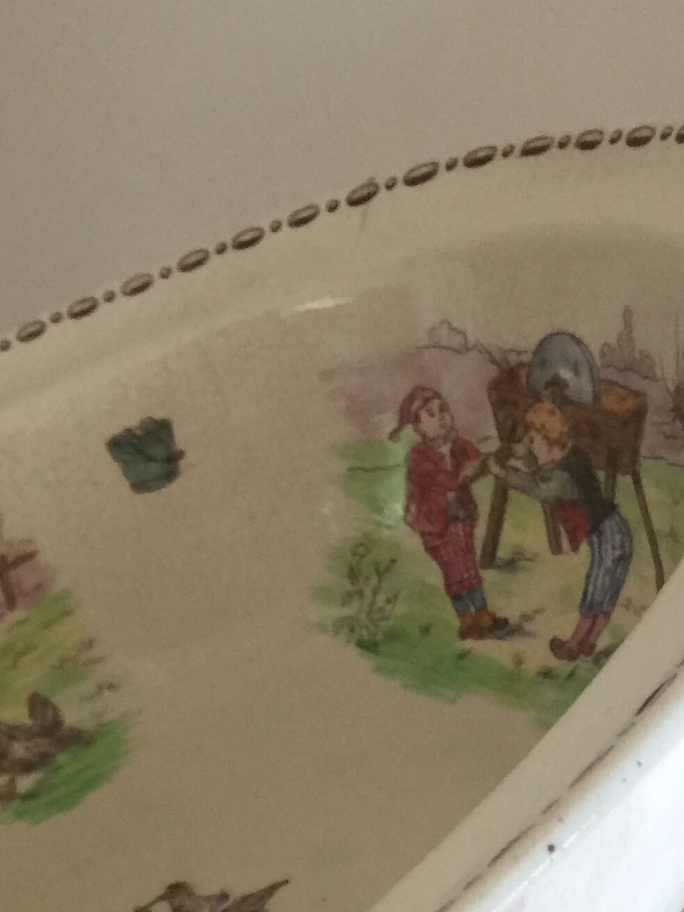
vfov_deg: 25.4
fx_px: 1897
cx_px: 106
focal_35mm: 72
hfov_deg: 20.1
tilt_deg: -50.7
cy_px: 963
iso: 64
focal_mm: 4.15
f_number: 2.2
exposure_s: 1/17
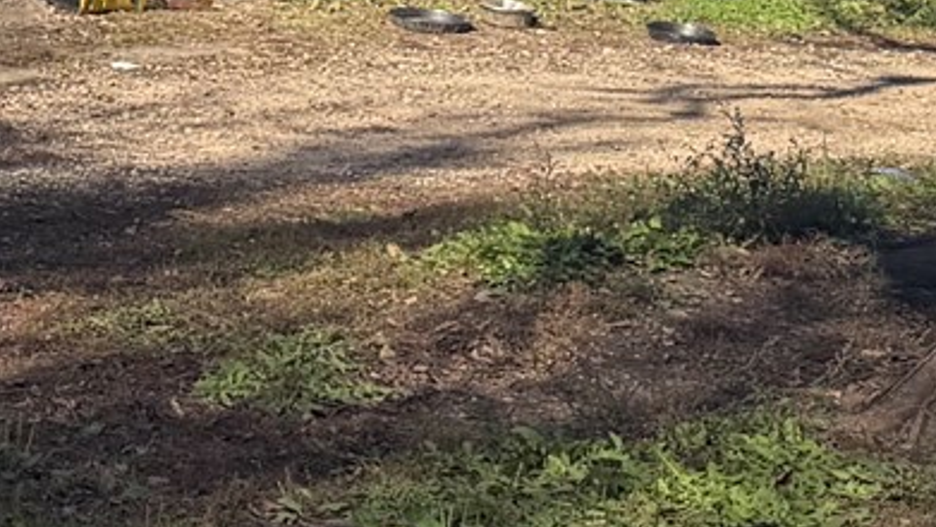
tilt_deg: -3.5
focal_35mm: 137
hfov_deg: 14.4
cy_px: -331
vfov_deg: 8.6
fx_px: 3400
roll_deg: -3.6
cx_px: -577
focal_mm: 6.76
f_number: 1.78
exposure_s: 1/3425
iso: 80
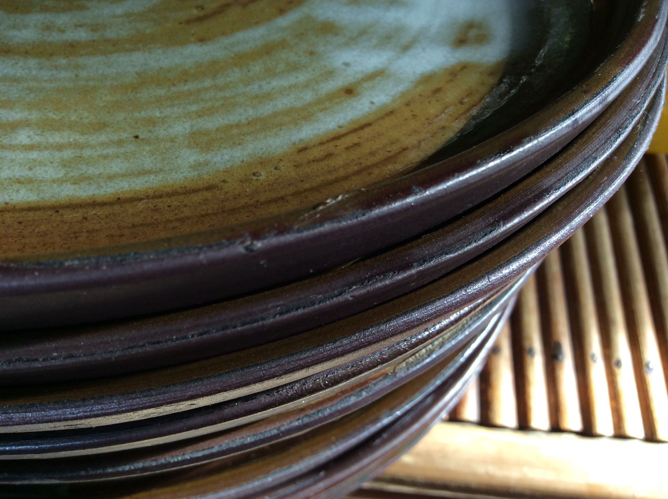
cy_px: 250
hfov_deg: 56.9
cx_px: 334
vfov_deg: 44.1
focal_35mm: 32
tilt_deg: -55.9
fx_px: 617
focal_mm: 3.3
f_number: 2.4
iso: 40
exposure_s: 1/50
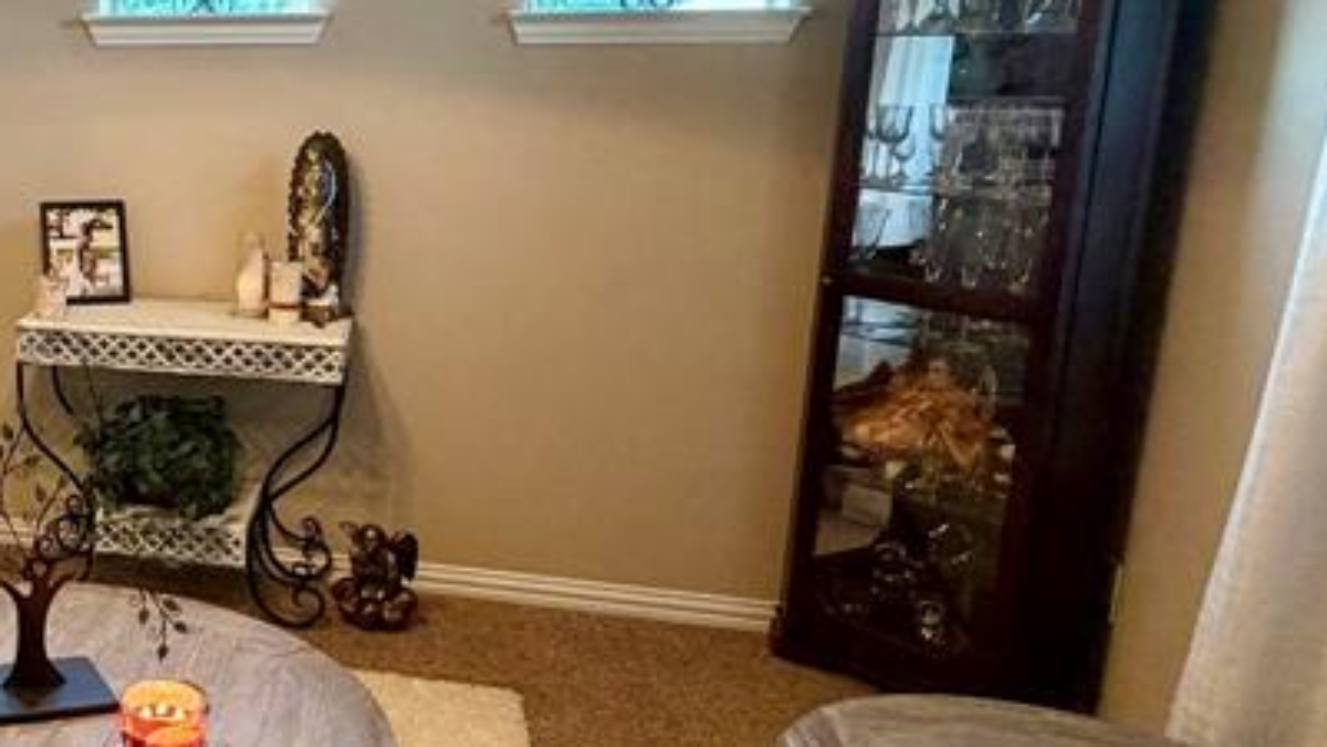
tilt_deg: -11.3
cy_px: 312
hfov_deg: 43.4
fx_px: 1372
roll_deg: +0.4
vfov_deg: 30.4
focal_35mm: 39
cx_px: -33
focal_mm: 2.22
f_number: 2.2
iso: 320
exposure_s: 1/60
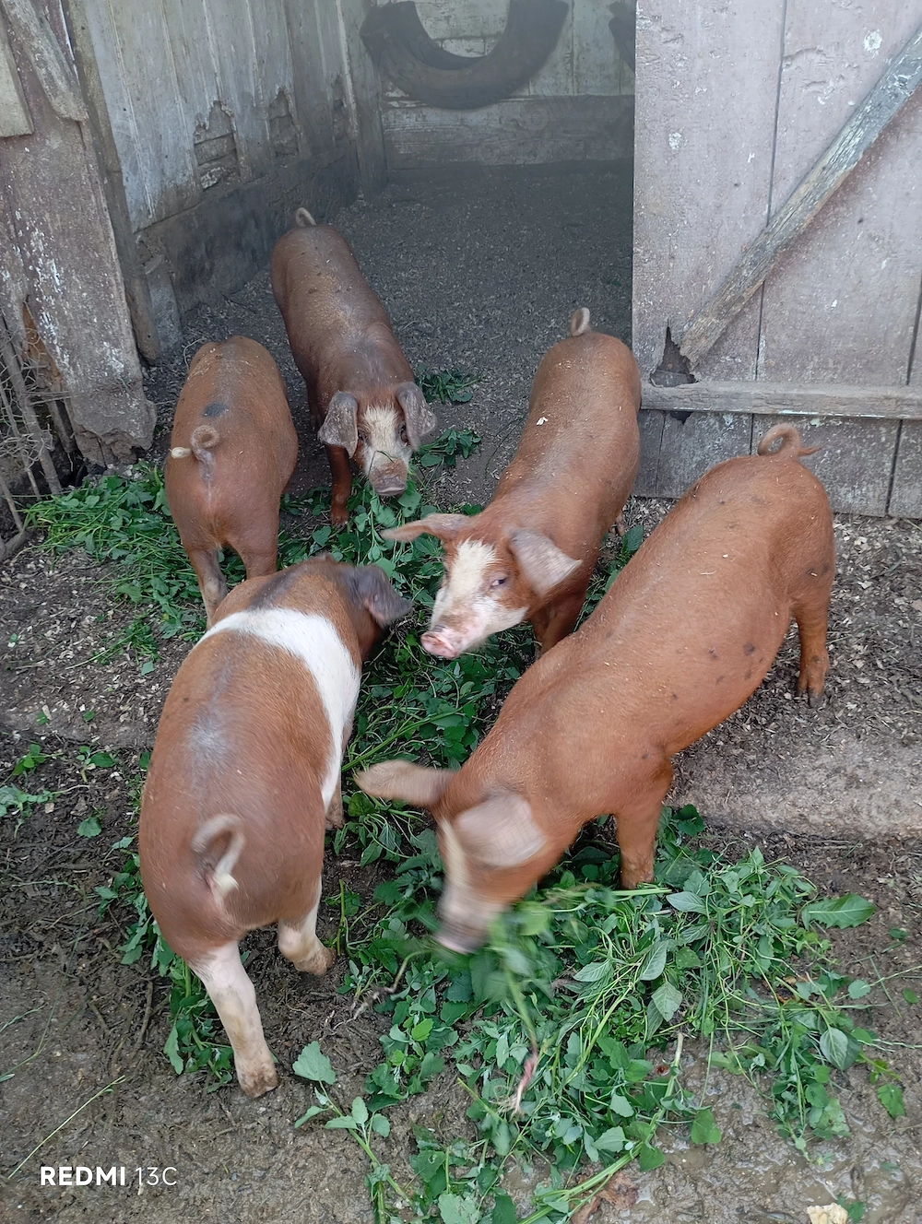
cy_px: 612
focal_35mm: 28
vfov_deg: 63.4
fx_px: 992
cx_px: 461
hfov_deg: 49.9
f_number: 1.8
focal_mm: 4.27
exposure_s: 1/50
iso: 190
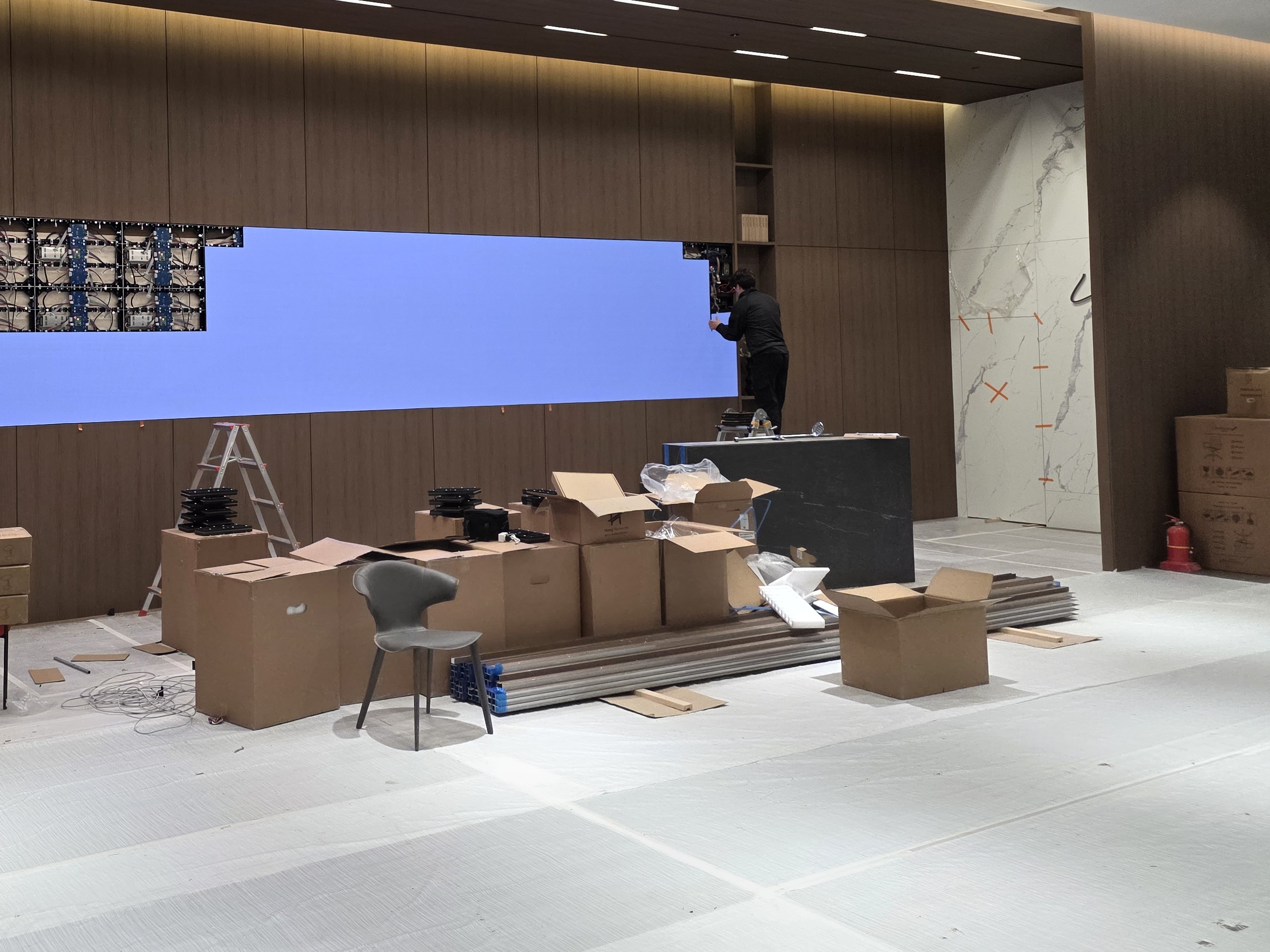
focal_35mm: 35
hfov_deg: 50.3
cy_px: 310
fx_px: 1284
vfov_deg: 40.1
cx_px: 306
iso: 250
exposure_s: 1/120
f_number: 1.7
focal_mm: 6.25
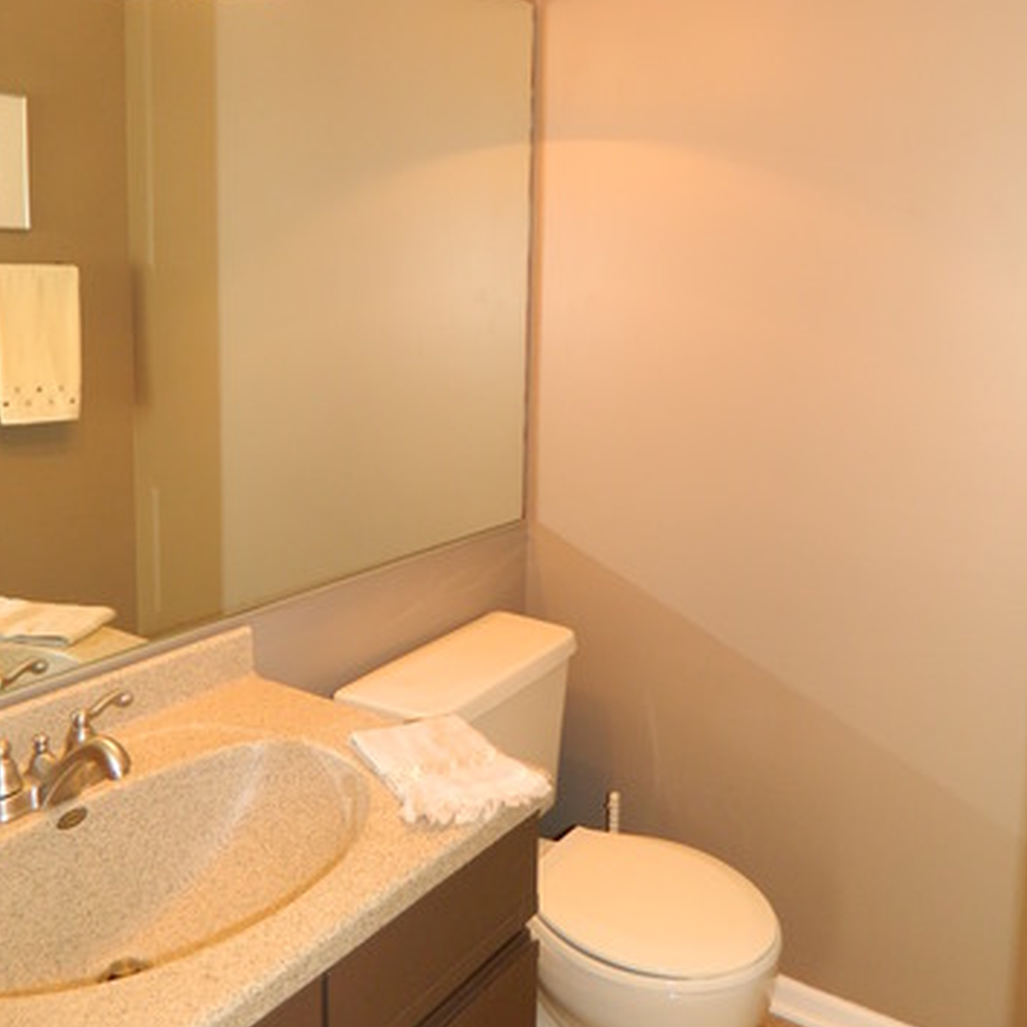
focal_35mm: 30
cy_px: 403
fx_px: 1007
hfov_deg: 54.0
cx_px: 508
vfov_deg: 53.6
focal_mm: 4.5
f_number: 3.1
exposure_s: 1/30
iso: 200
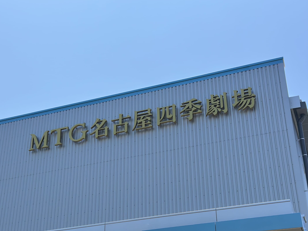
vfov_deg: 25.2
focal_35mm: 58
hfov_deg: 33.2
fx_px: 516
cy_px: 138
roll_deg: -0.9
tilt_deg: +28.1
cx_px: 132
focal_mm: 6.86
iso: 100
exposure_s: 1/5556
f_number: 1.78
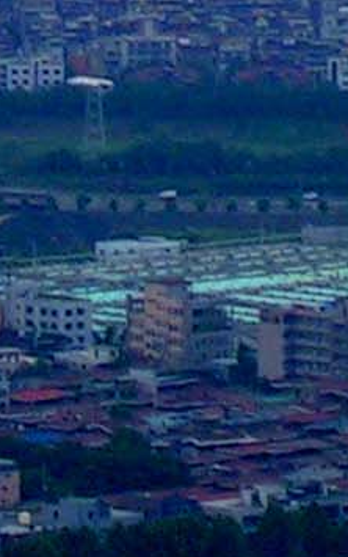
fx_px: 9738
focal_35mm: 642
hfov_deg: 2.0
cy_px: -579
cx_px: 288
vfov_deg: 3.2
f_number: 4.9
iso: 50
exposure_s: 1/76.4
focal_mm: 16.2
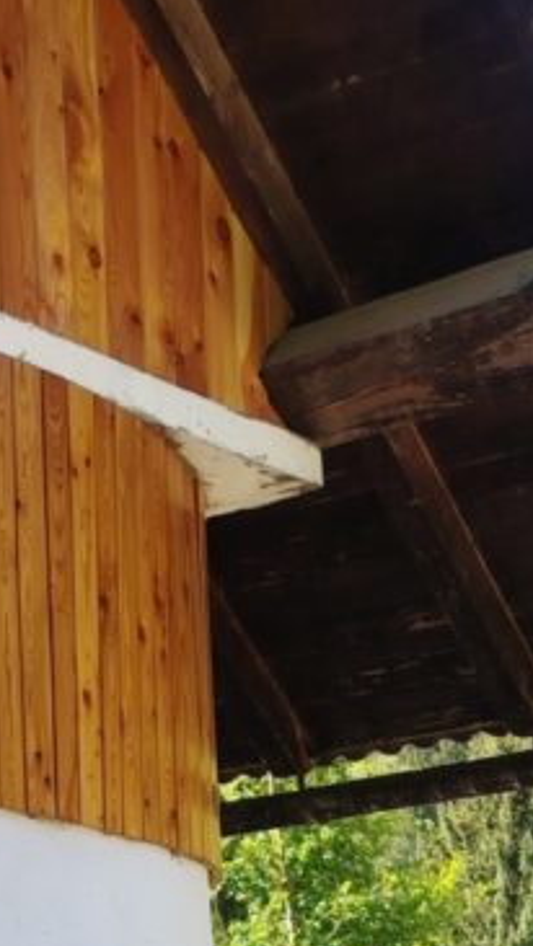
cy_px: 1351
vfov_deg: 22.2
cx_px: 740
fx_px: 2059
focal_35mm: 82
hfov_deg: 14.0
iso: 100
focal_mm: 5.25
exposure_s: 1/221
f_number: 1.75
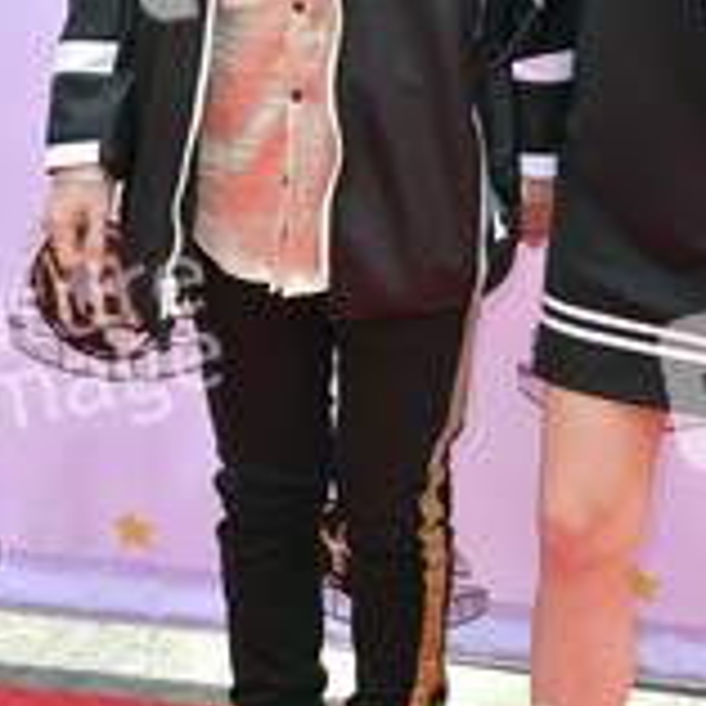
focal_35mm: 91
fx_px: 2100
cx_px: 483
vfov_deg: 18.9
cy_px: 139
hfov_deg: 19.0
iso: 320
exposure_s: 1/250
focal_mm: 42
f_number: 6.3
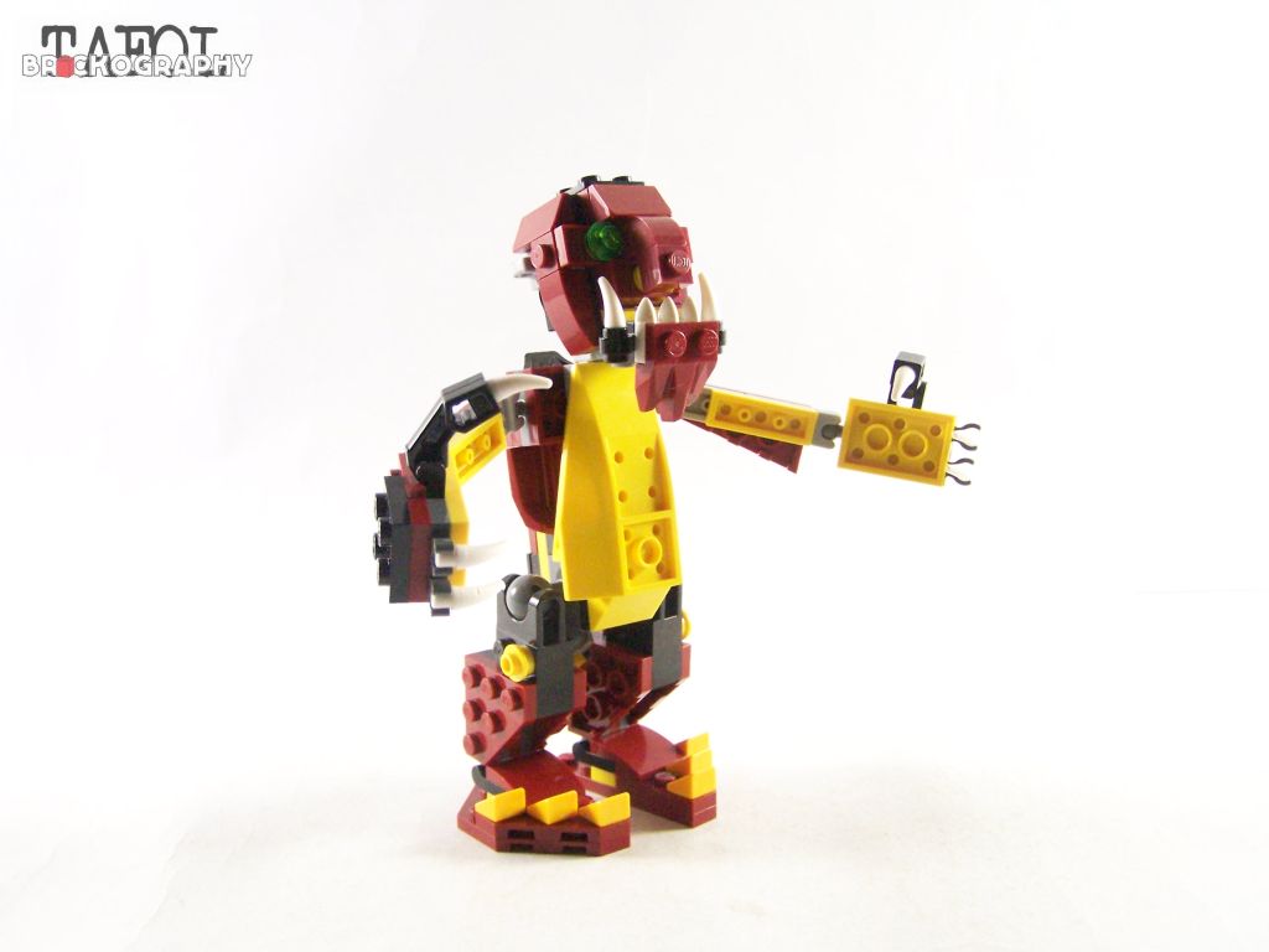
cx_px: 634
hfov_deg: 49.0
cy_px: 476
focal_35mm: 38
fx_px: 1393
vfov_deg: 37.7
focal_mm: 6.3
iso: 400
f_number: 3.2
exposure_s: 1/60
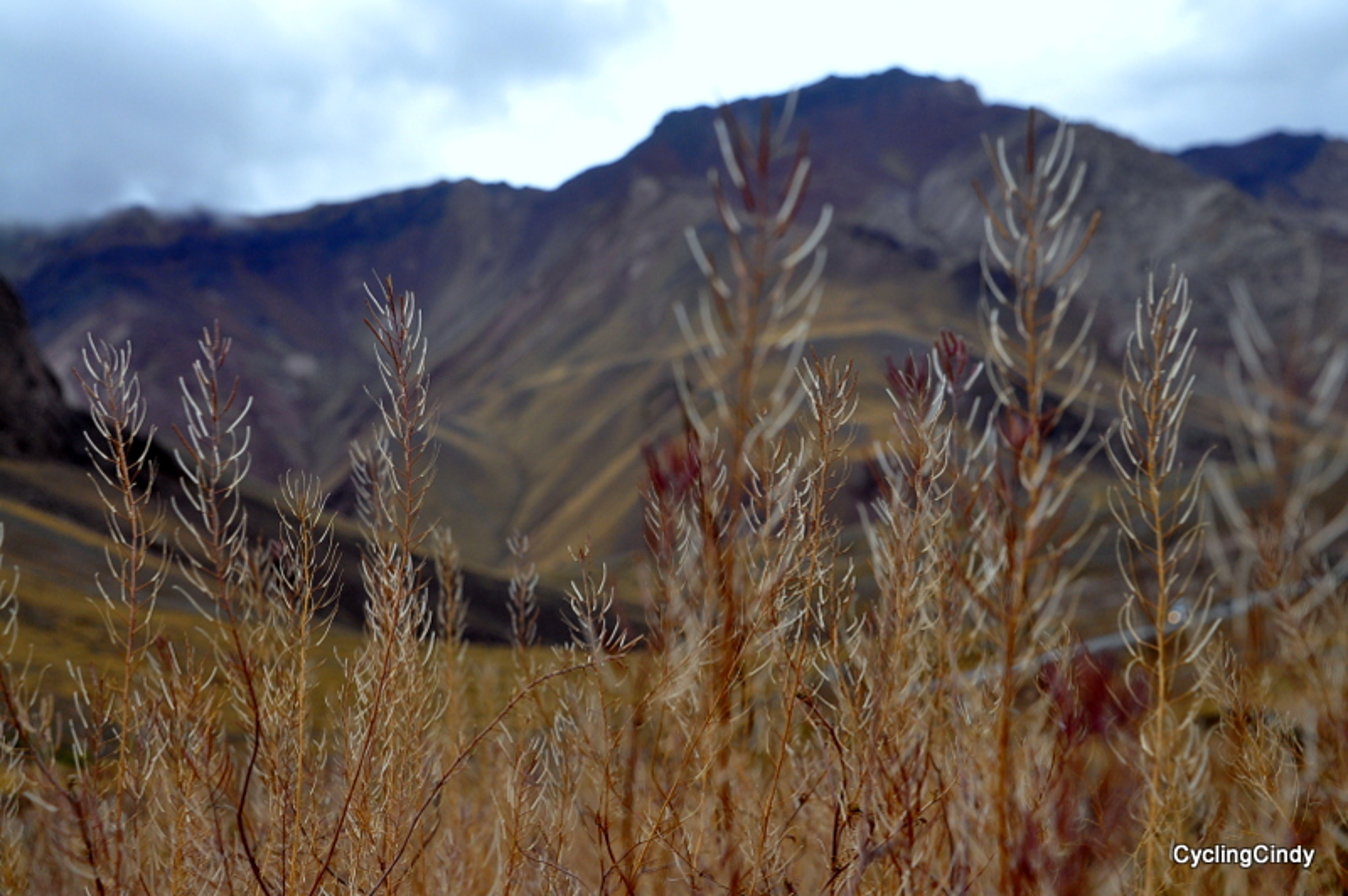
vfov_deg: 19.7
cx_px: 674
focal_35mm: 69
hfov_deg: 29.3
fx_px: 2581
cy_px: 448
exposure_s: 1/500
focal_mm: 46
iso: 400
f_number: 11
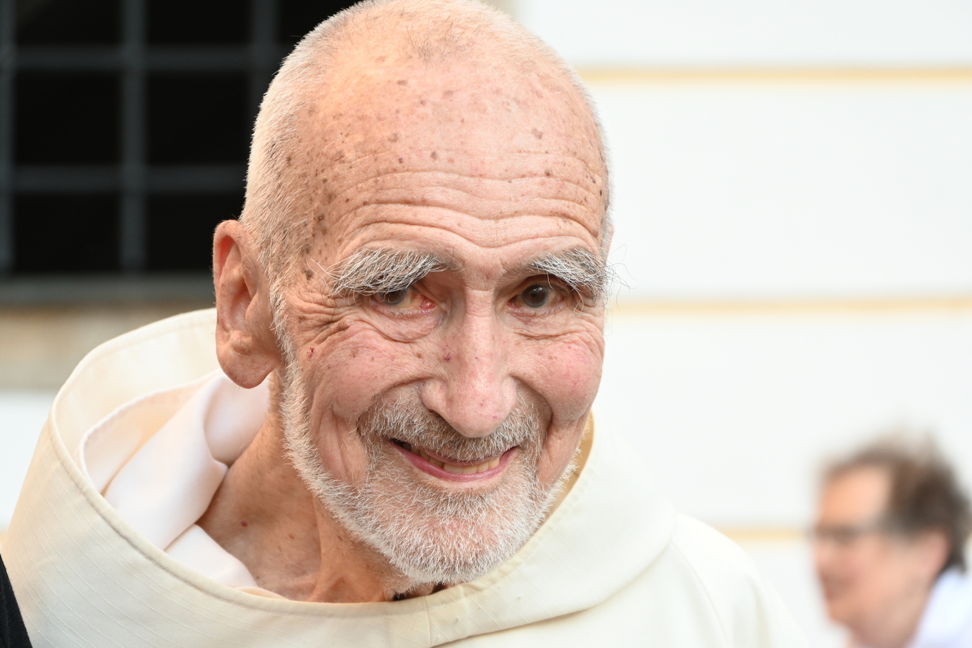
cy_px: 324
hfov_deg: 11.9
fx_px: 4657
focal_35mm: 172
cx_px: 486
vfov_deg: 8.0
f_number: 6
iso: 640
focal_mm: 115
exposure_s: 1/125
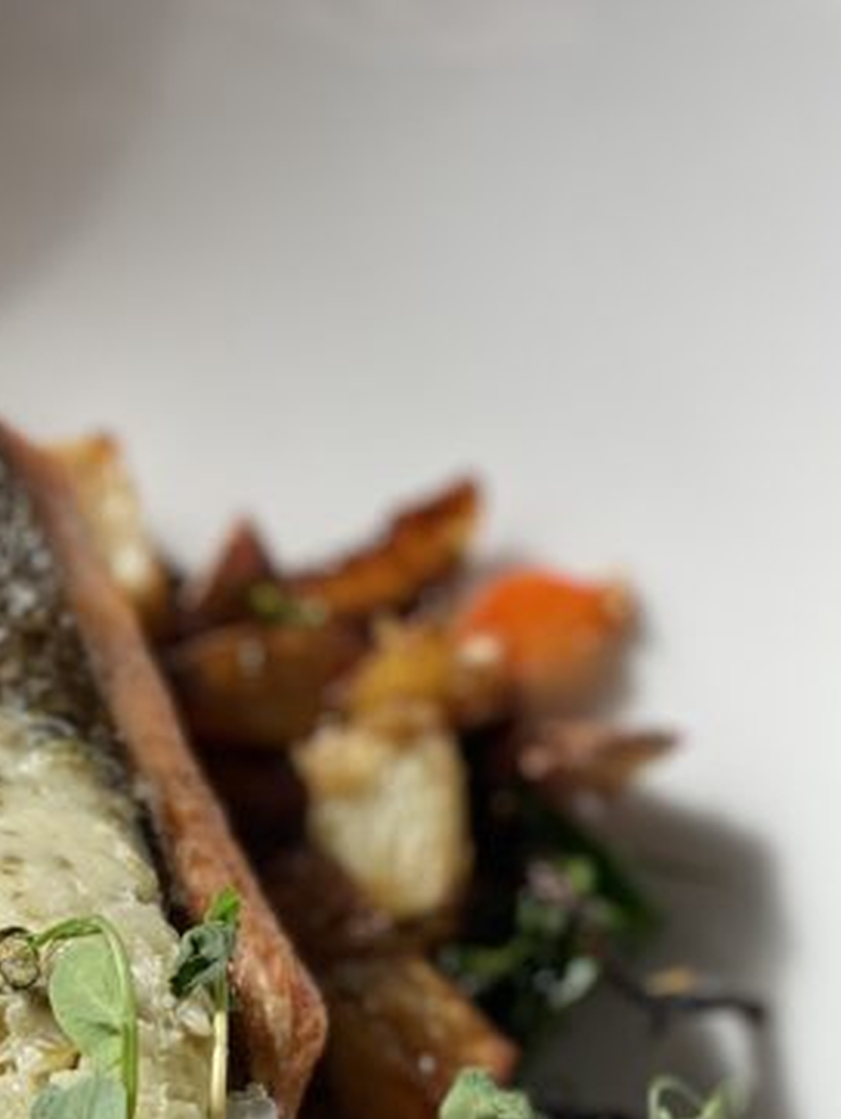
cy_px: 1255
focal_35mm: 147
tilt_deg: -63.8
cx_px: -269
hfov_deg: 9.9
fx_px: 4756
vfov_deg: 13.1
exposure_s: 1/280
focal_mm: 6
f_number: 2
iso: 20
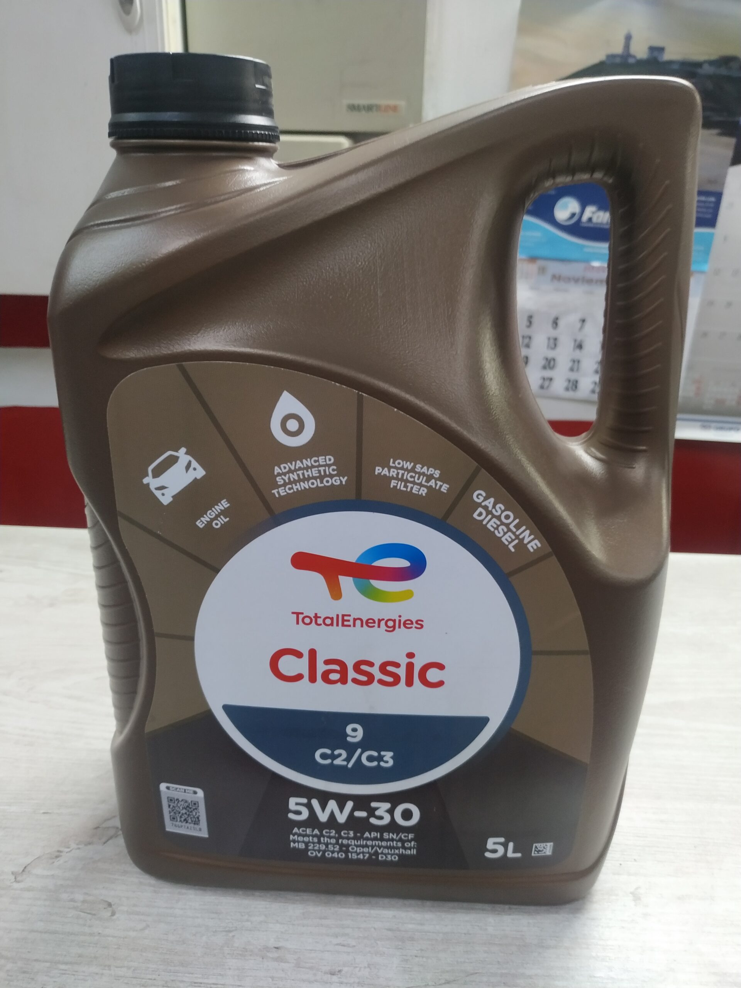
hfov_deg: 56.8
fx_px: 685
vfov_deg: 71.6
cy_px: 494
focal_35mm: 24
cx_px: 370
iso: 400
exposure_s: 1/20
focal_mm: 3.94
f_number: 1.9
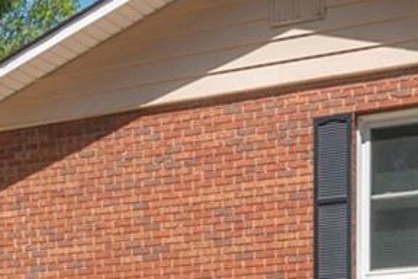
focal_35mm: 121
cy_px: 247
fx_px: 1405
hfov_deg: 16.7
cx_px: 58
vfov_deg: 11.3
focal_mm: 17
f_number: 7.1
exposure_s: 1/1000
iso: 320
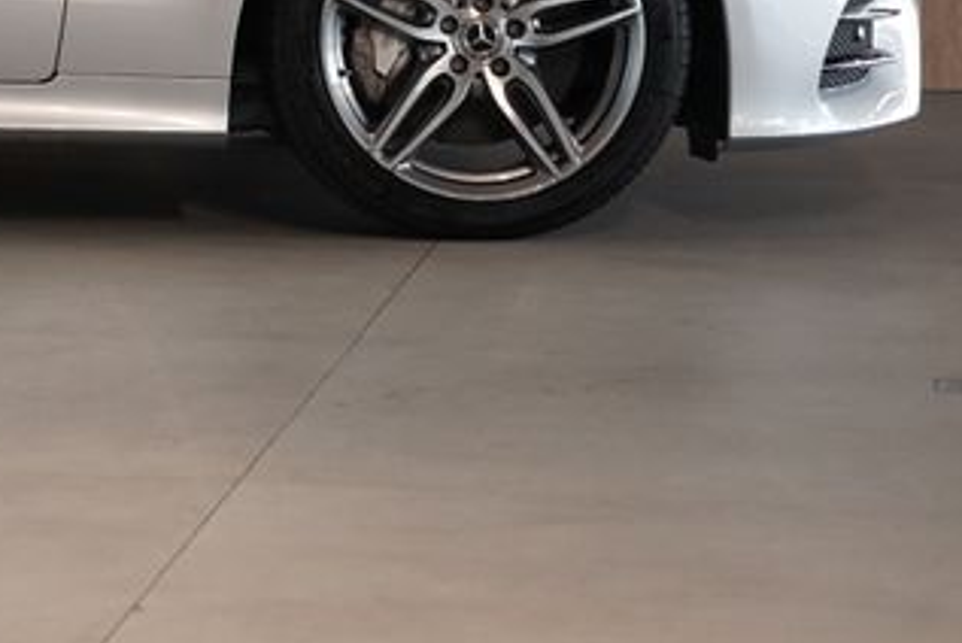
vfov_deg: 7.4
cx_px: -483
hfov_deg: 10.8
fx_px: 4921
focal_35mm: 184
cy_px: -284
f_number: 5
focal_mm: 57
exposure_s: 1/160
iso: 1600
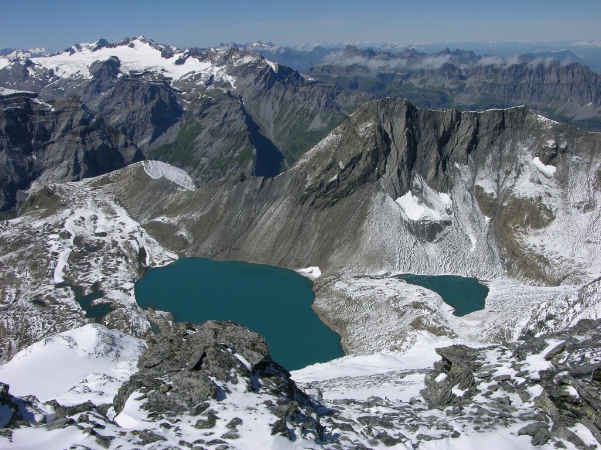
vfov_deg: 40.7
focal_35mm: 35
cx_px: 300
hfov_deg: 52.6
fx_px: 608
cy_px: 225
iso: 50
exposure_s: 1/352
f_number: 8
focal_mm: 8.9
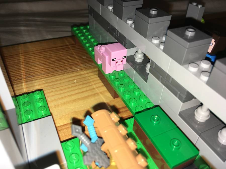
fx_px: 189
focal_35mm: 29
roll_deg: -1.0
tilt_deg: -37.8
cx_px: 113
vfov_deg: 48.2
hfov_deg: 61.7
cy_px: 84
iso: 25
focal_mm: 4.15
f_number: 2.2
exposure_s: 1/142
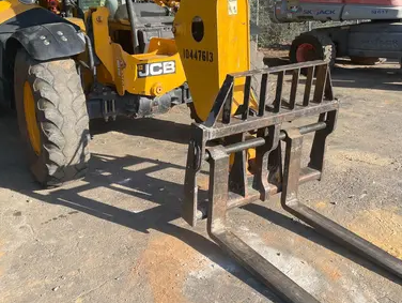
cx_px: 174
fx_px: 442
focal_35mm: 38
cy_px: 102
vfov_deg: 37.4
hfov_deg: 48.8
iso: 32
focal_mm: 4.2
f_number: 1.6
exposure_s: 1/1553
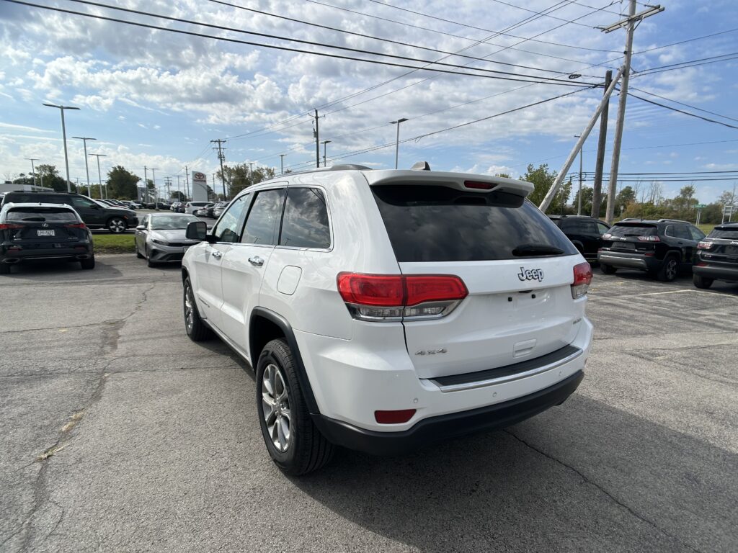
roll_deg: -0.3
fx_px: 554
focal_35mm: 26
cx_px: 369
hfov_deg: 67.3
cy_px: 276
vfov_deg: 53.1
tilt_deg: -11.4
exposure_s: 1/6211
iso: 50
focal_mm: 5.7
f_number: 1.5
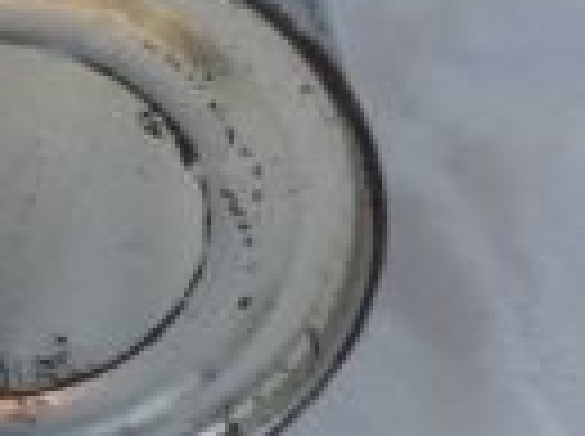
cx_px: -90
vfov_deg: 13.3
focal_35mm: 111
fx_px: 1872
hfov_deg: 17.1
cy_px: 229
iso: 80
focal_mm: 4.3
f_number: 3
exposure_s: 1/320
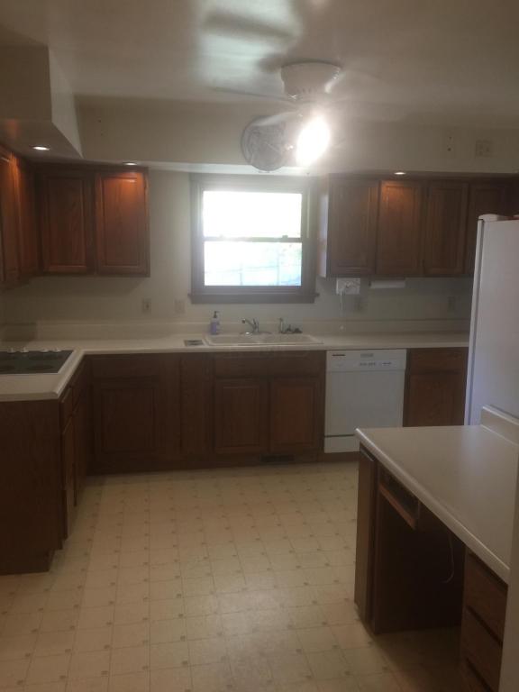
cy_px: 346
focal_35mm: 29
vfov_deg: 61.7
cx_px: 260
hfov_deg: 48.2
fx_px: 580
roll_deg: -0.8
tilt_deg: -7.7
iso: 64
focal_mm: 4.15
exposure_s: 1/15
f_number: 2.2
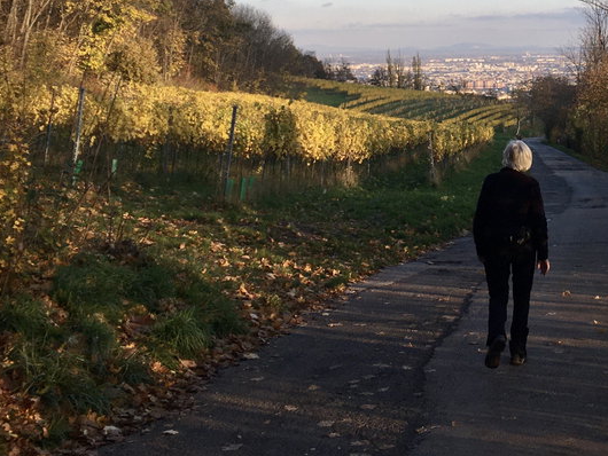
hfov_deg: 32.4
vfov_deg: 25.1
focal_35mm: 56
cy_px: 26
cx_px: 564
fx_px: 984
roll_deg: +0.8
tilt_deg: +1.2
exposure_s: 1/818
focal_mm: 4.15
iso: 25
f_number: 2.2
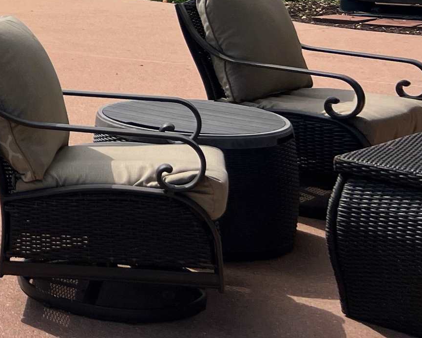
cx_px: -292
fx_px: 1124
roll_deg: +0.7
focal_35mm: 90
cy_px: -138
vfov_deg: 15.9
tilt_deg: +0.7
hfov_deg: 17.9
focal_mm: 5.7
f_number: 1.5
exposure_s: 1/5587
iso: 50
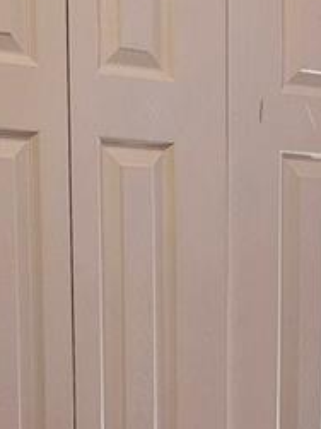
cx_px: 451
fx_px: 1361
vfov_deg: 17.5
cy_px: 424
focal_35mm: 110
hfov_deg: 12.9
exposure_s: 1/51
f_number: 1.7
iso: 200
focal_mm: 6.3
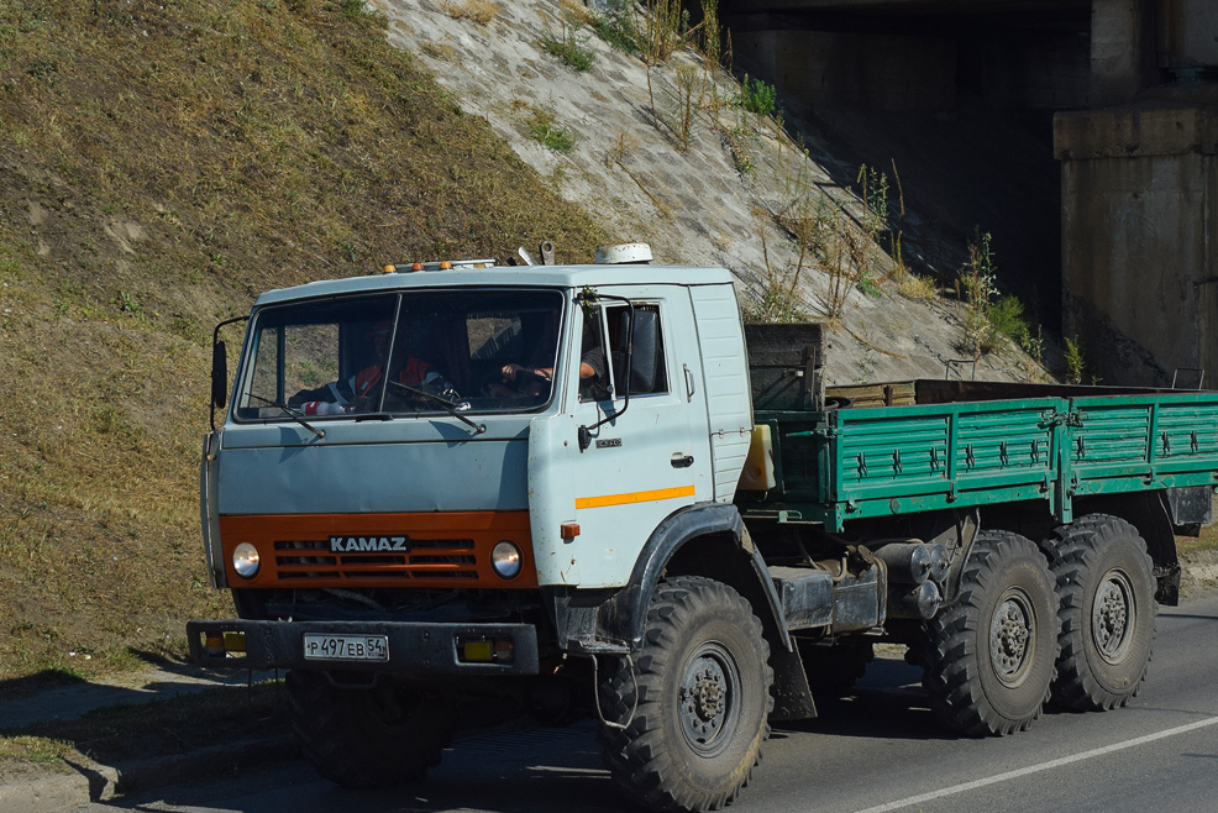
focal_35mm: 73
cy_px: 413
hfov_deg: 27.7
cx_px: 651
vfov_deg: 18.7
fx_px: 2470
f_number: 7.1
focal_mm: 40
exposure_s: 1/1250
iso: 200
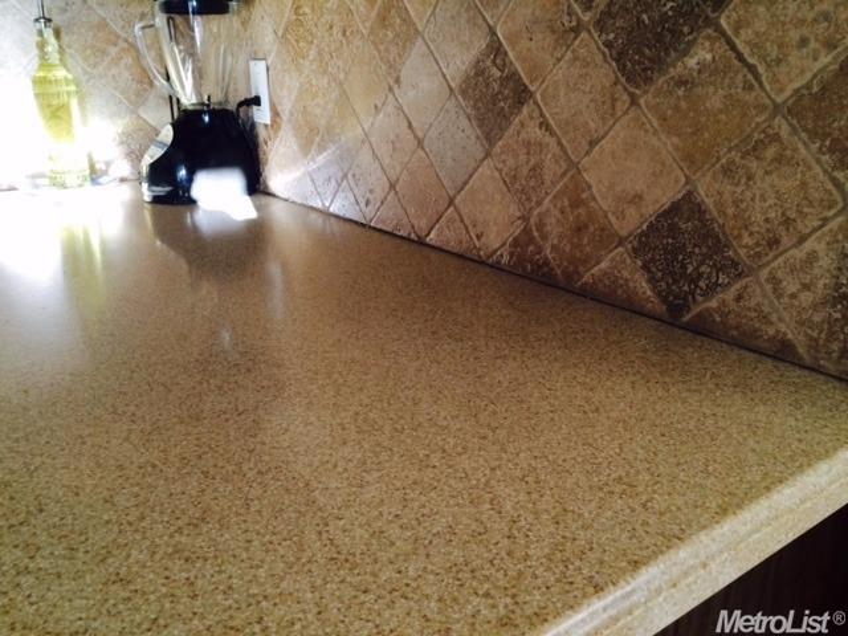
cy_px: 318
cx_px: 424
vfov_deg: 48.2
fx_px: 710
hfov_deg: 61.7
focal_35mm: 29
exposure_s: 1/30
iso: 100
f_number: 2.2
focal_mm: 4.15
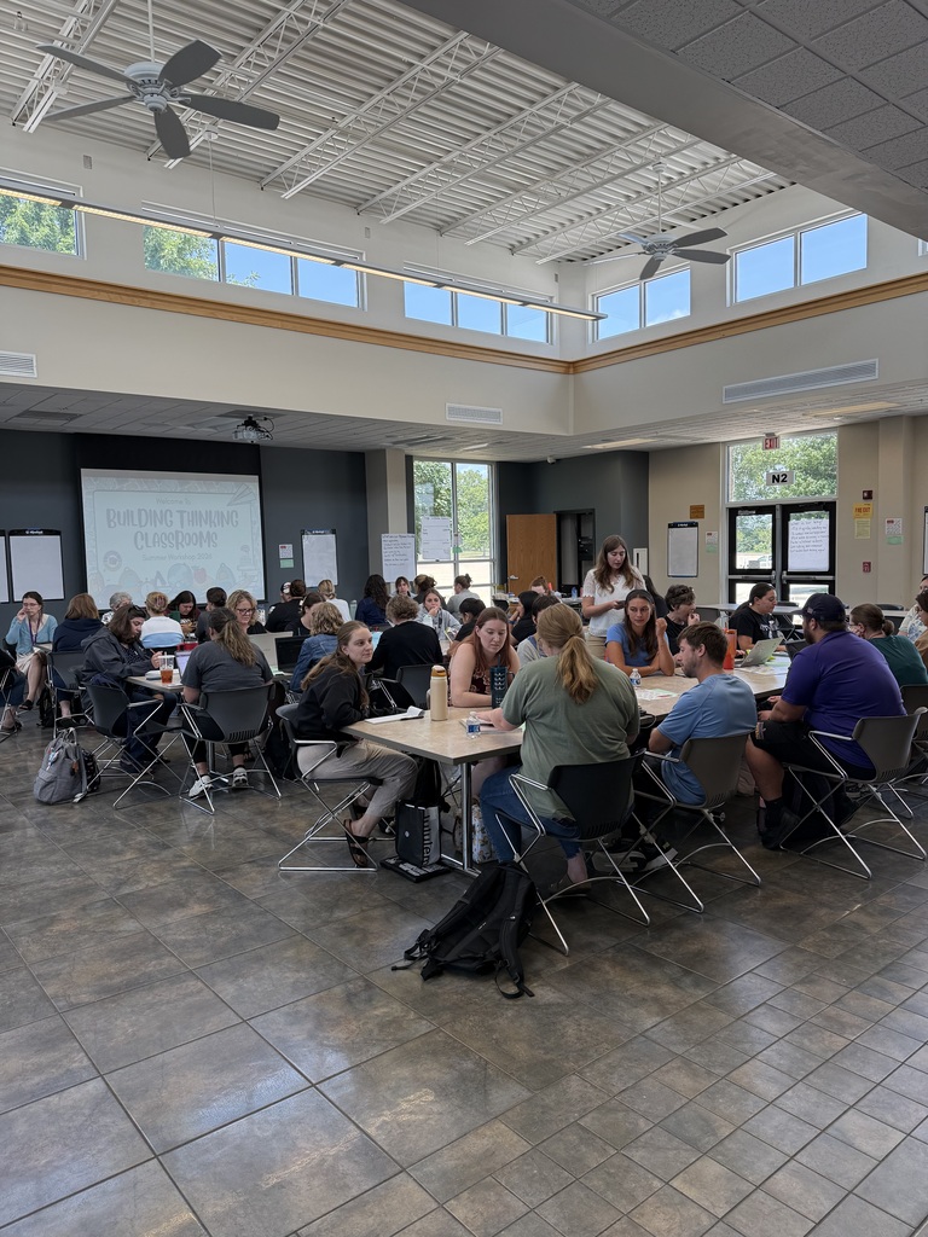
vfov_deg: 71.6
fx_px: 858
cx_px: 464
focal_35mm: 24
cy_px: 618
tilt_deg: -5.7
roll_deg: +1.7
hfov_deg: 56.8
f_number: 1.78
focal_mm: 6.76
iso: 100
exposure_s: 1/363
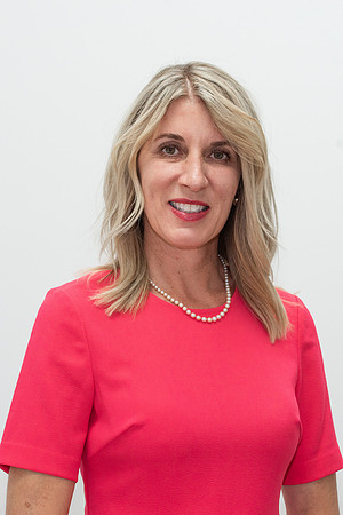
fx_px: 1943
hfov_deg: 10.1
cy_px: 259
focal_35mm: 136
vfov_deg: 15.1
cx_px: 184
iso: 400
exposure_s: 1/100
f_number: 6.3
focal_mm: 90
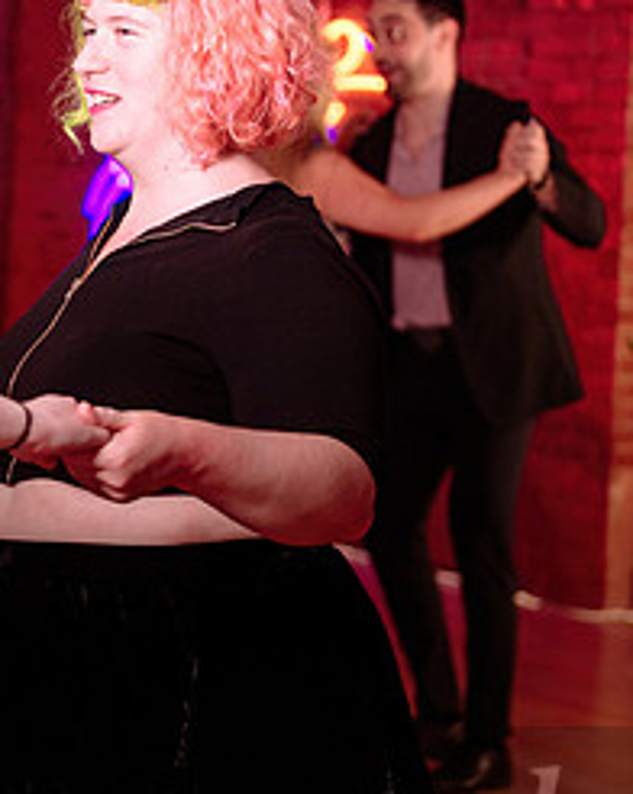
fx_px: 3874
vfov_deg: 11.7
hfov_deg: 9.3
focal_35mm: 165
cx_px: 111
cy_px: 353
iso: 500
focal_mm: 70
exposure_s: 1/100
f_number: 2.8
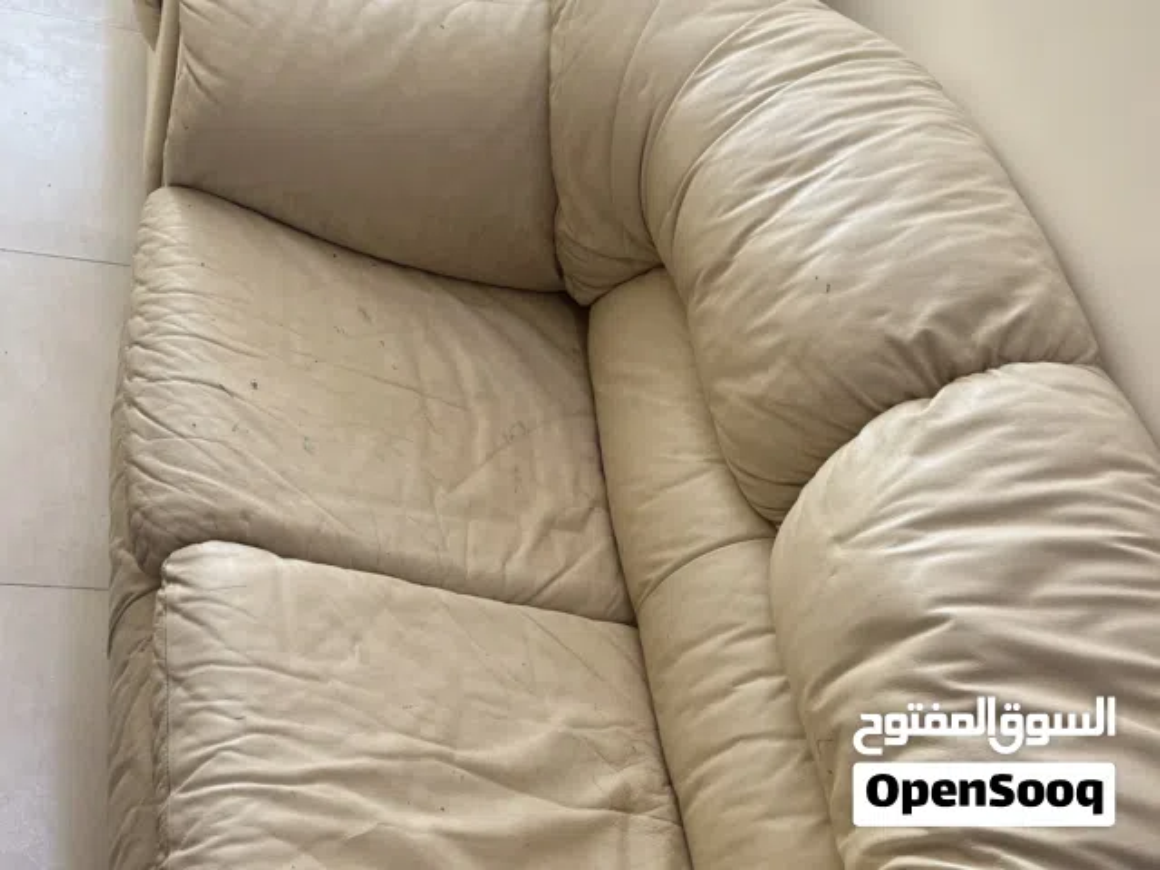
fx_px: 871
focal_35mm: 26
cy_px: 435
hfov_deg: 67.3
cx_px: 580
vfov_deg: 53.1
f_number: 1.6
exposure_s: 1/121
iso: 80
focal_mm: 5.1
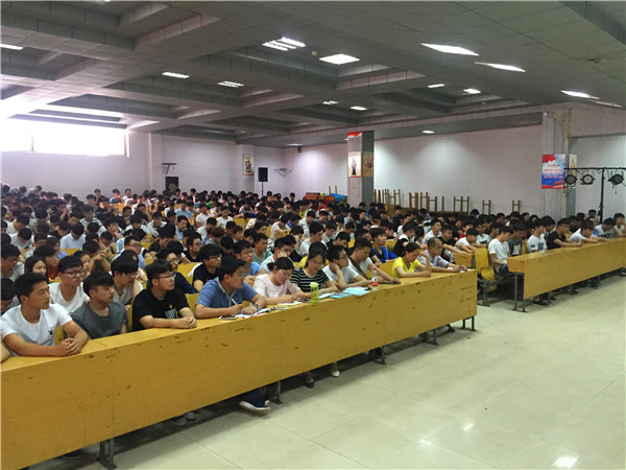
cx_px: 313
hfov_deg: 61.7
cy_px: 235
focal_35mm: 29
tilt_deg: -3.0
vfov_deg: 48.2
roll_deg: -1.6
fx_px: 524
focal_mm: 4.15
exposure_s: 1/20
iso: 250
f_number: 2.2
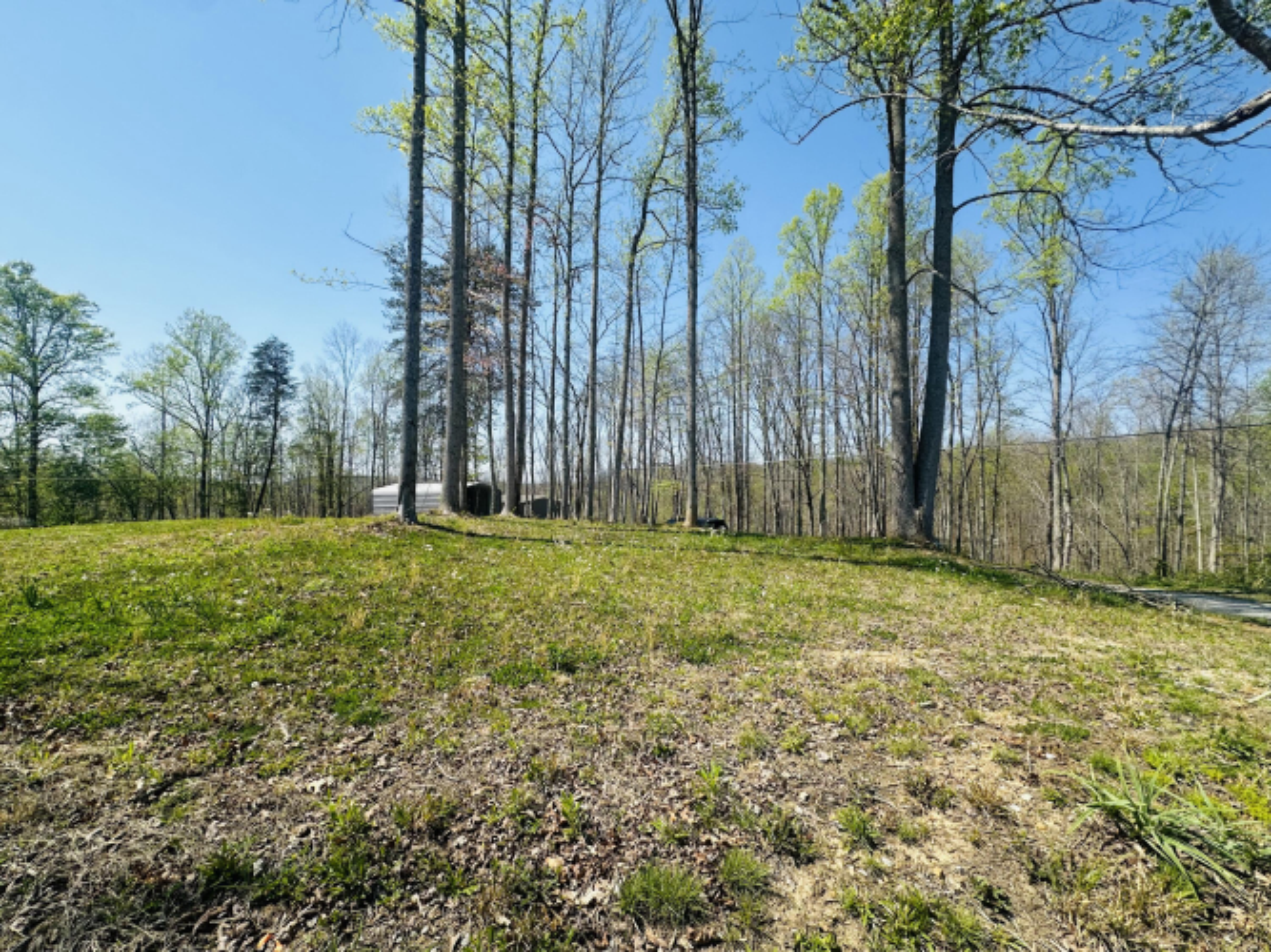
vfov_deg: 85.7
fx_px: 514
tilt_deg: +1.5
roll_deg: -0.7
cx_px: 636
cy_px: 476
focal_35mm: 14
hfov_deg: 102.1
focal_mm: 2.22
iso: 40
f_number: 2.2
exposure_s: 1/1490
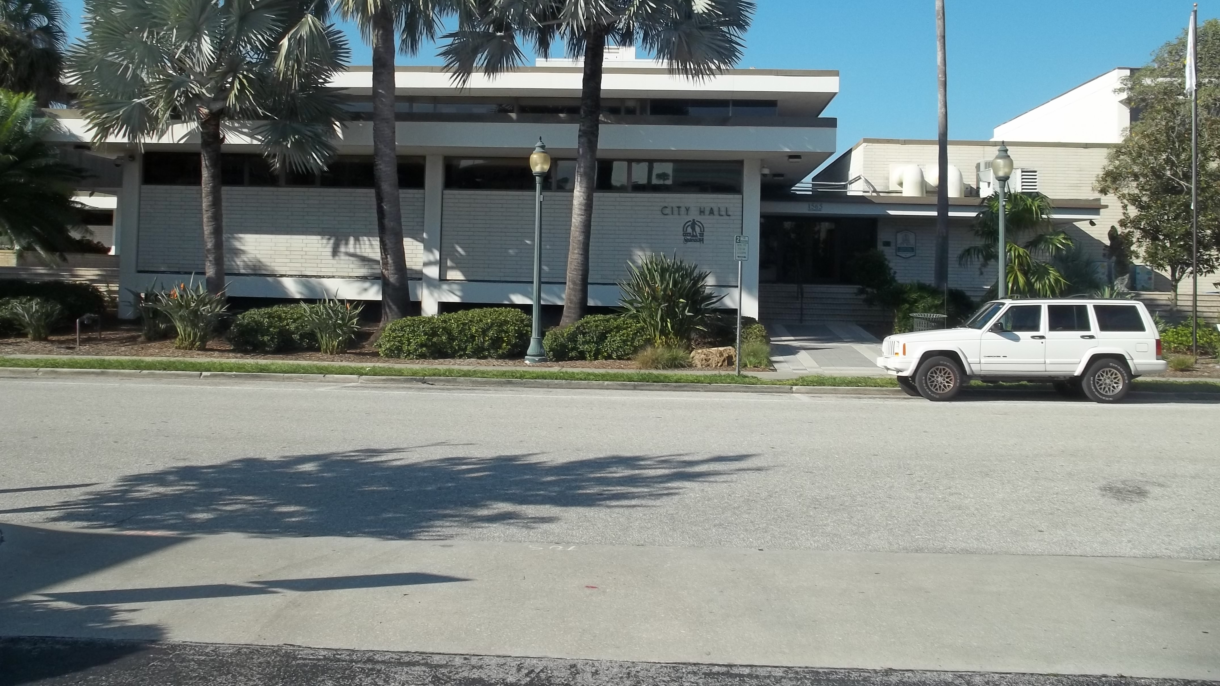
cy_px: 229
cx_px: 610
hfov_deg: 55.3
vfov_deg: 32.6
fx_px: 1165
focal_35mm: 36
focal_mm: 5.9
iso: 64
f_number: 8
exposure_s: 1/160
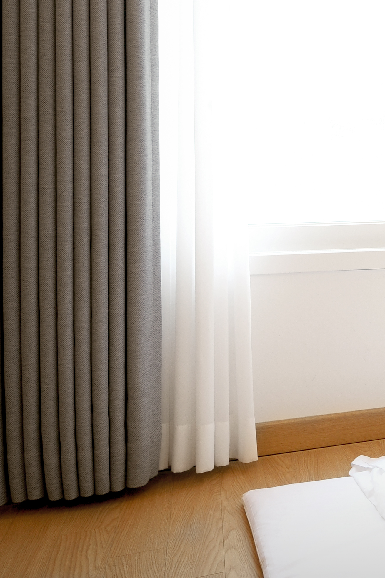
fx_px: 834
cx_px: 620
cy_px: 165
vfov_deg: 37.5
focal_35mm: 52
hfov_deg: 20.9
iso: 400
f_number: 9
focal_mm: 24
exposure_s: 1/25
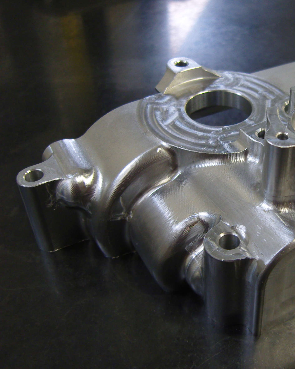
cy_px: 184
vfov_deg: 41.2
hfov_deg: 32.2
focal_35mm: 45
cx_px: 249
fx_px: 491
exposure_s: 1/30
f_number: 2.8
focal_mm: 7.3
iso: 200
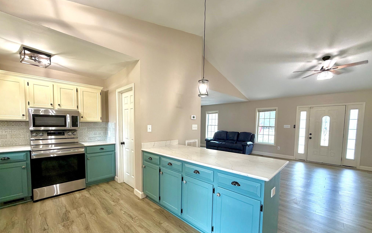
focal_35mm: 15
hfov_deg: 101.5
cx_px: 185
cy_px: 134
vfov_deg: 74.3
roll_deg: -0.6
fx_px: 152
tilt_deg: -4.0
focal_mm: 2.22
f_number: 2.2
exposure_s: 1/60
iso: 200
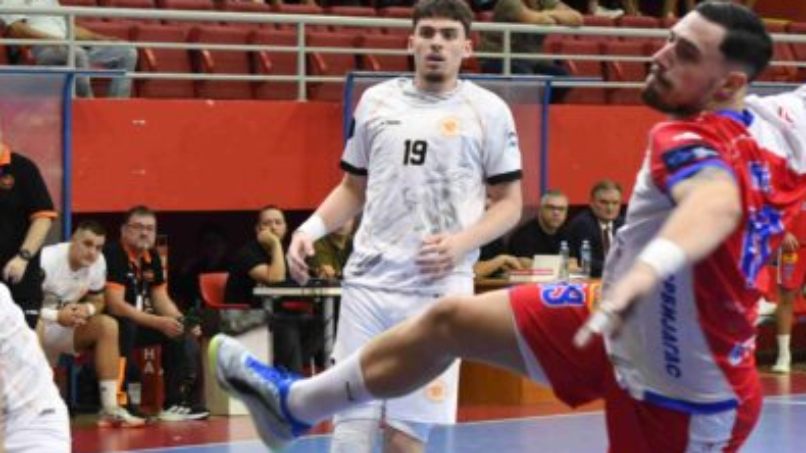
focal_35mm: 190
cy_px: 393
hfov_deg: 11.3
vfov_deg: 6.4
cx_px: 471
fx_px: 4060
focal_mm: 70
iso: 2500
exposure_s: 1/320
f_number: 7.1
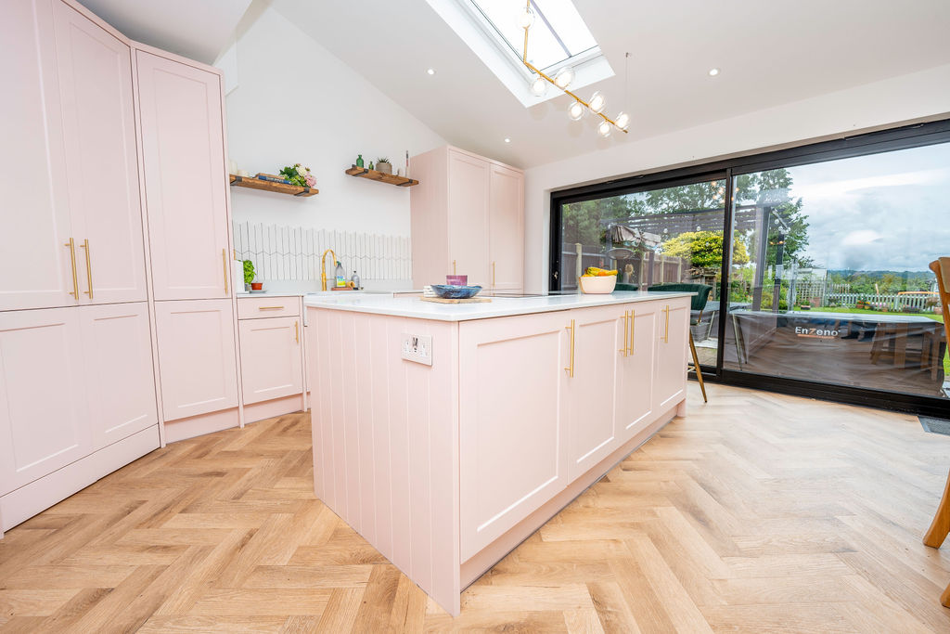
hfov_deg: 104.2
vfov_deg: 81.2
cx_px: 475
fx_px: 369
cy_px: 317
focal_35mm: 14
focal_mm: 14
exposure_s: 1/100
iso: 160
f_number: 6.3
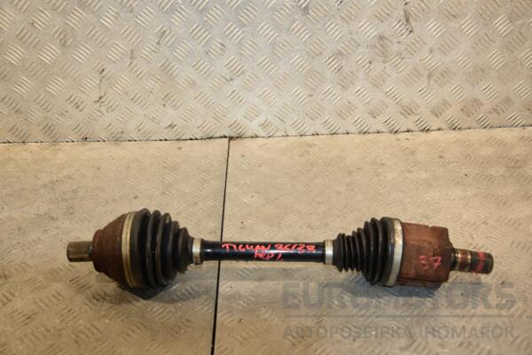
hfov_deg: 46.4
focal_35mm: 42
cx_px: 266
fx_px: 621
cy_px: 178
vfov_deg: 31.9
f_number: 5.6
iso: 800
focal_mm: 28
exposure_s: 1/200
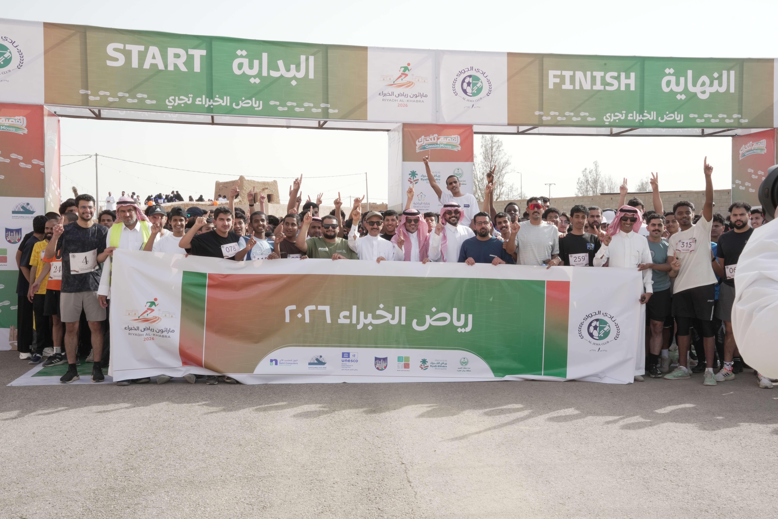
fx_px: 832
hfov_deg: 50.1
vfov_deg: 34.6
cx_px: 389
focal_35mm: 38
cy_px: 260
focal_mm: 38.5
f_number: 22
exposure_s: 1/125
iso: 1000
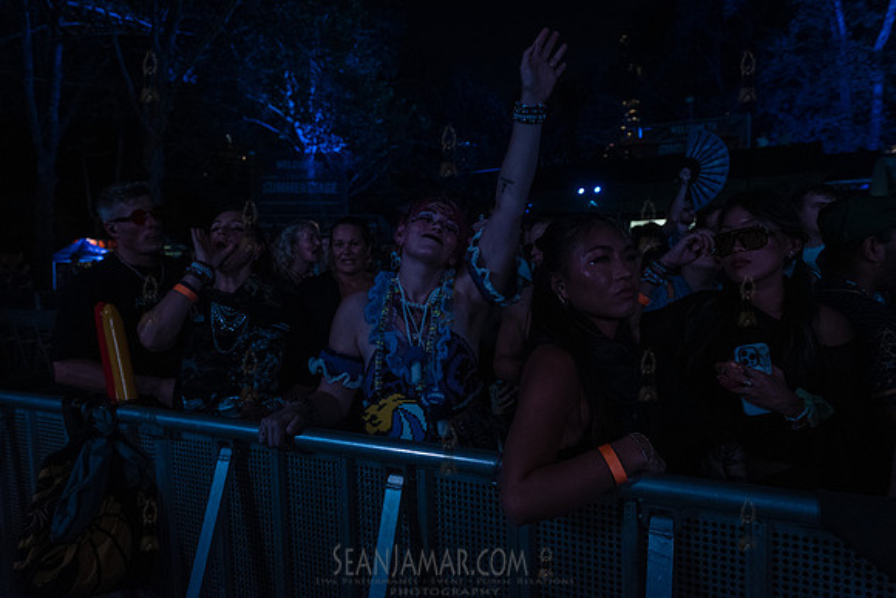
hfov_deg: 73.7
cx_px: 448
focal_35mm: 24
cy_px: 299
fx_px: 597
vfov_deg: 53.2
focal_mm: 24
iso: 6400
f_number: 3.5
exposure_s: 1/125
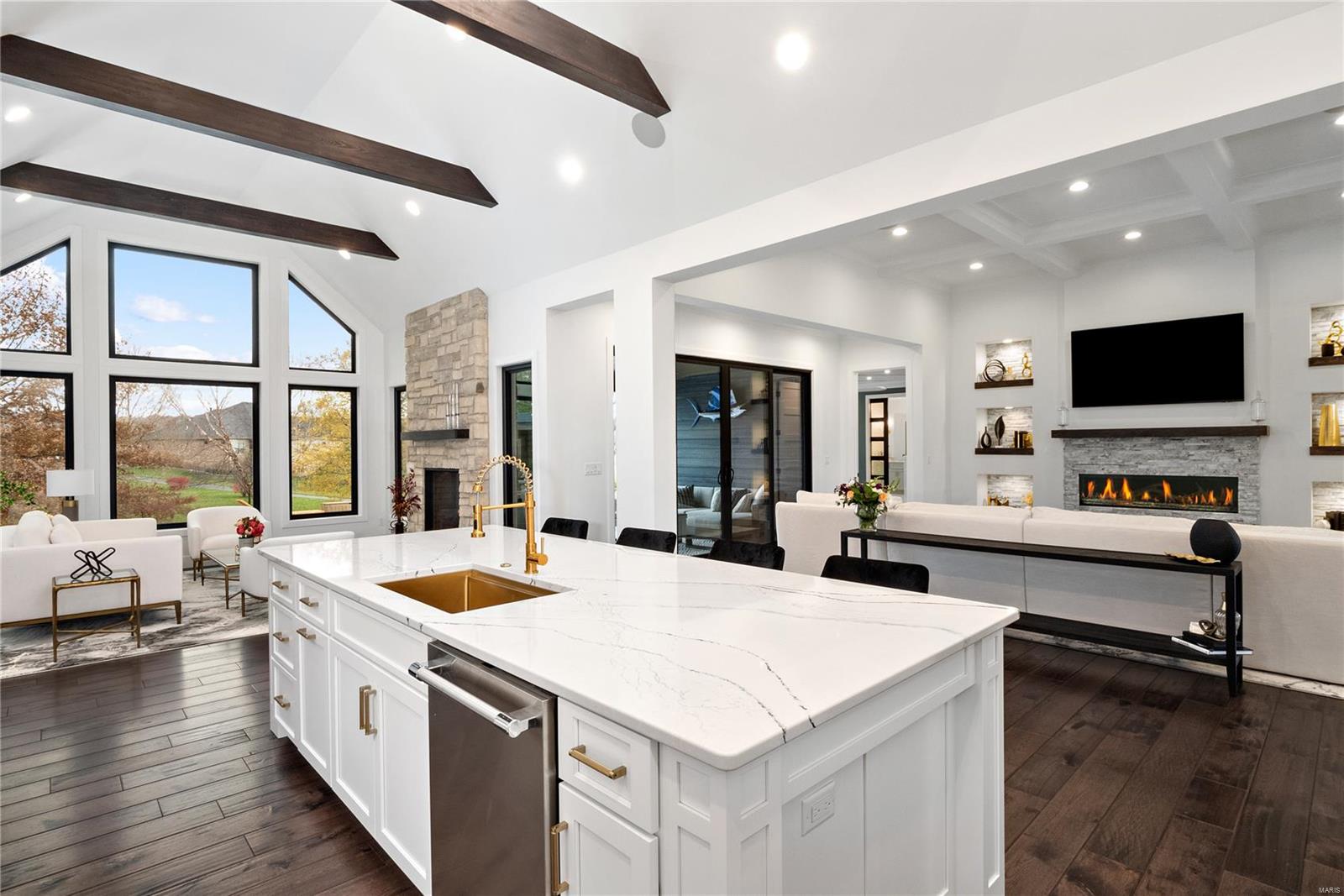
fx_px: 672
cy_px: 448
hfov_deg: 90.0
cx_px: 672
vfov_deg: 67.4
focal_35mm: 18
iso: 640
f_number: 9
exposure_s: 1/100
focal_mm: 9
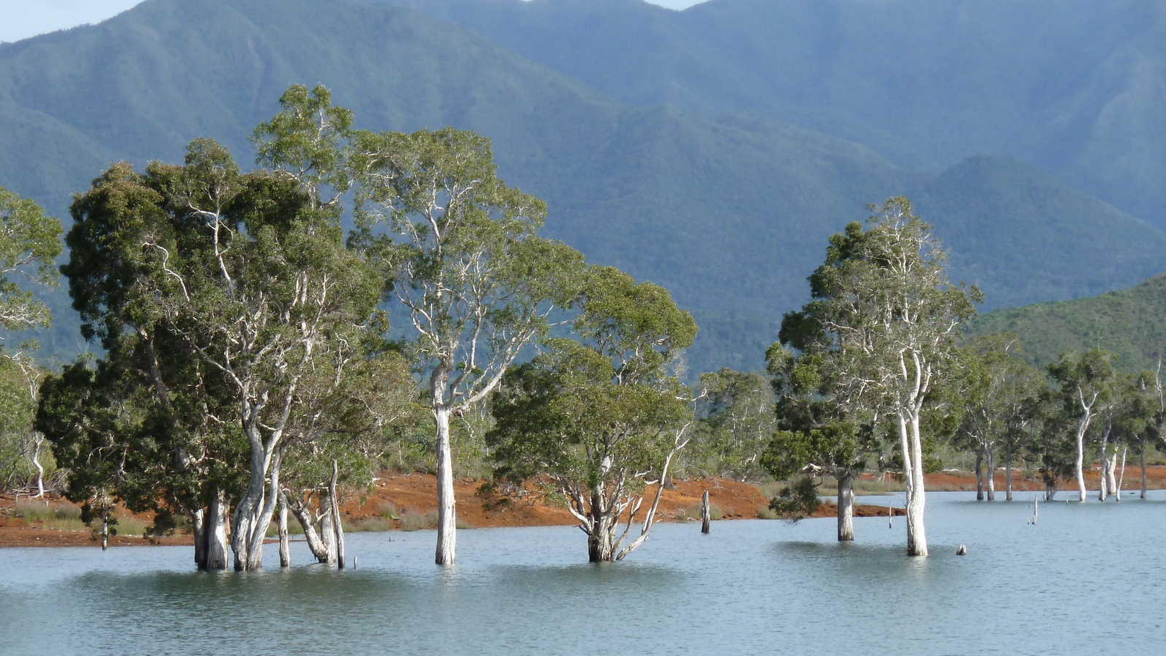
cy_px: 282
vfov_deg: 6.6
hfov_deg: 11.6
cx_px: 585
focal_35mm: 185
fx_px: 5721
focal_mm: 27.8
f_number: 4.5
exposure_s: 1/320
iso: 80
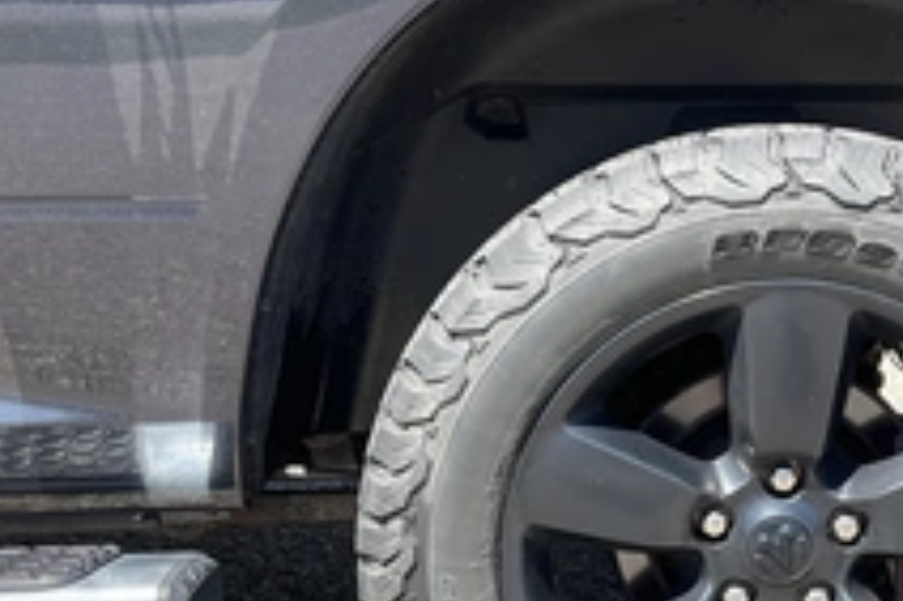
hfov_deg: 33.9
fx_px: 1429
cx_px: 741
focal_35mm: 57
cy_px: 422
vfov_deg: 23.6
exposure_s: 1/403
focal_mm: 3
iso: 25
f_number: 1.8
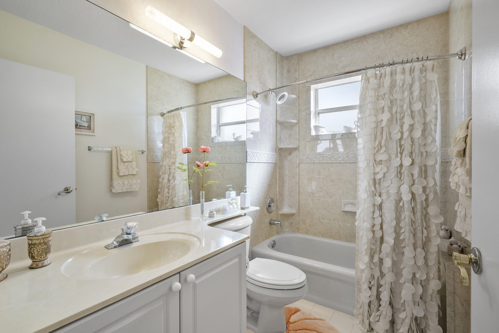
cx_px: 250
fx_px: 222
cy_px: 166
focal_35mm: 16
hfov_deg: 96.7
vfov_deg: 73.8
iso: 1600
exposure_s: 1/125
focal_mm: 16
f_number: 11
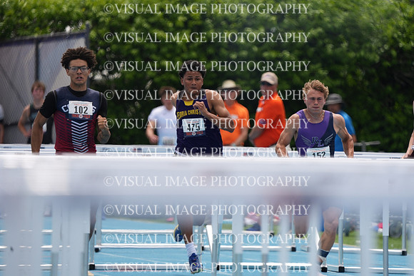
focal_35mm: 600
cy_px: 138
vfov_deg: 2.3
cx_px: 207
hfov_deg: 3.4
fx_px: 6901
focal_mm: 600
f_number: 6.3
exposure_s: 1/2000
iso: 500
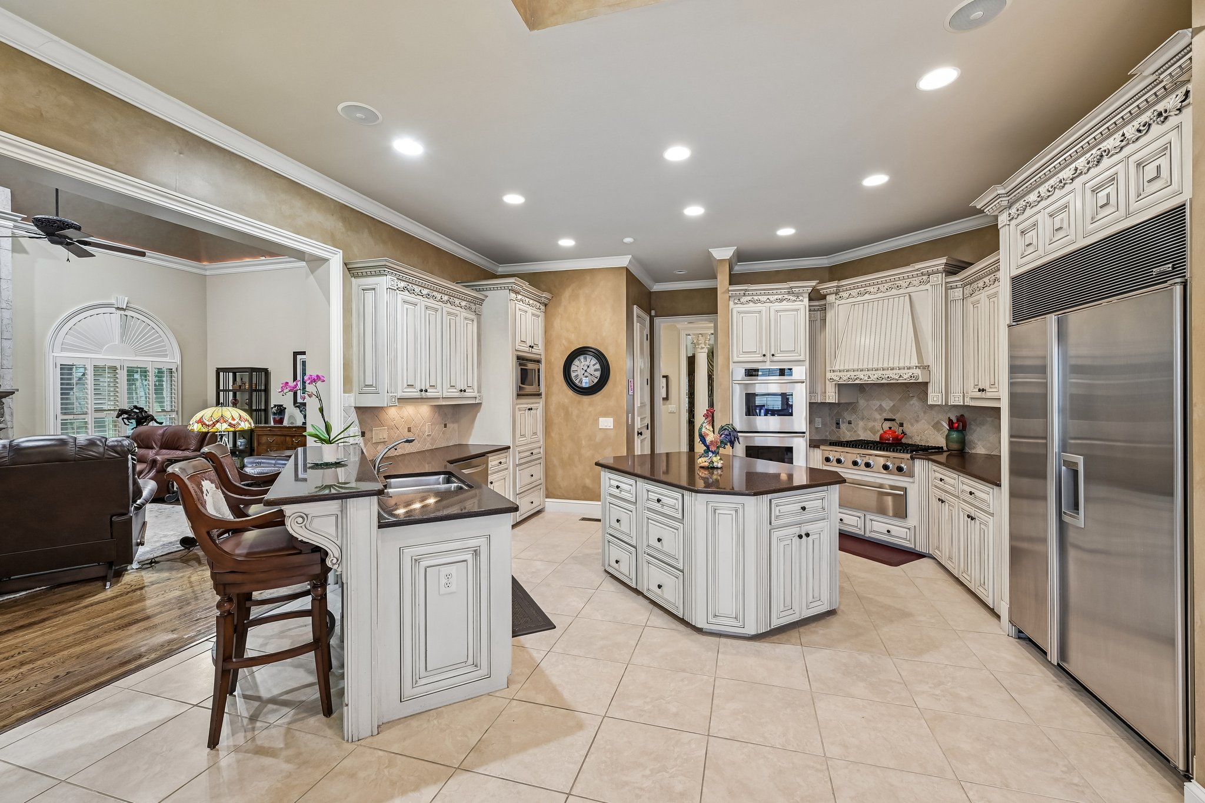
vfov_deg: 81.2
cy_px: 402
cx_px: 602
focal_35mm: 14
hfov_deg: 104.3
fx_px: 469
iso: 400
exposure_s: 1/5
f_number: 8
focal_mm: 14
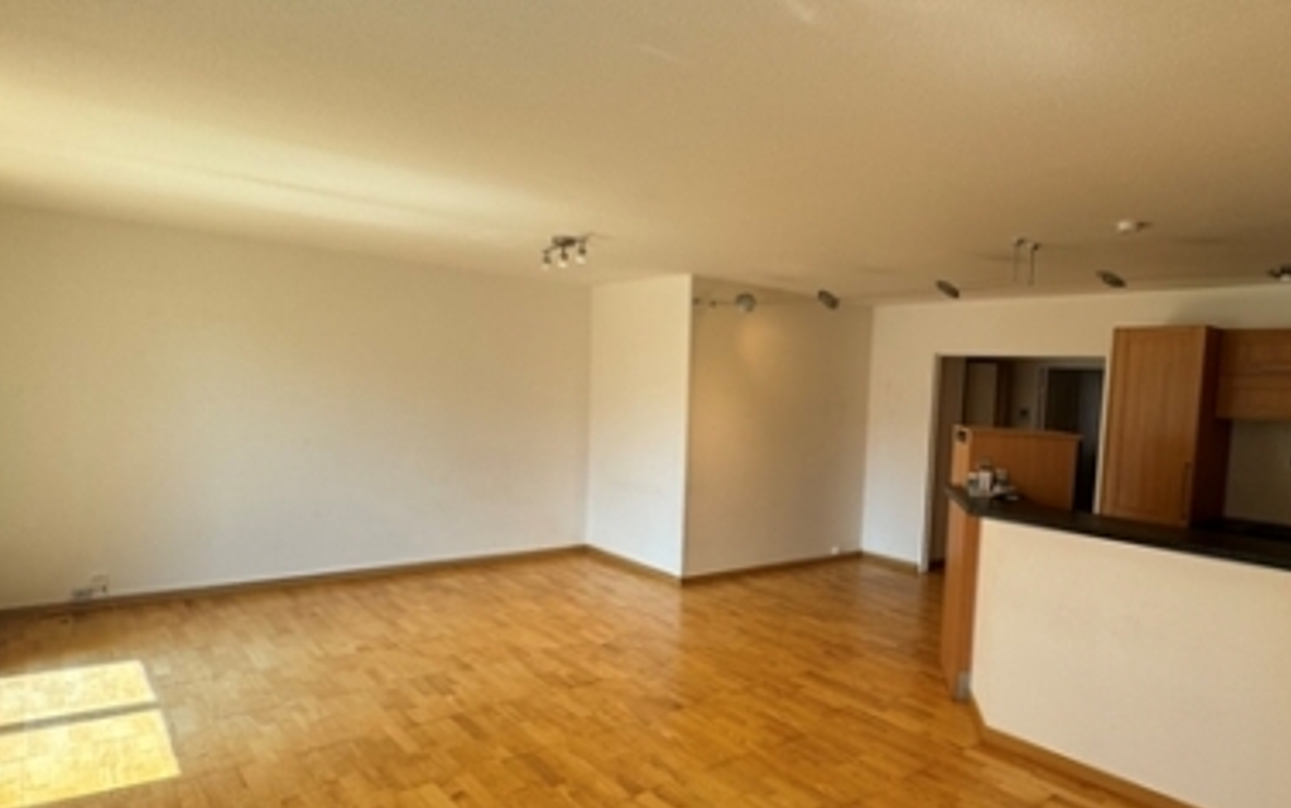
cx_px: 853
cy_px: 469
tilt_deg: -4.3
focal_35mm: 23
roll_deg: -2.9
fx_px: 810
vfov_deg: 52.8
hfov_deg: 74.9
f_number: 2.2
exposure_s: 1/163
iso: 40
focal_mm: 2.22
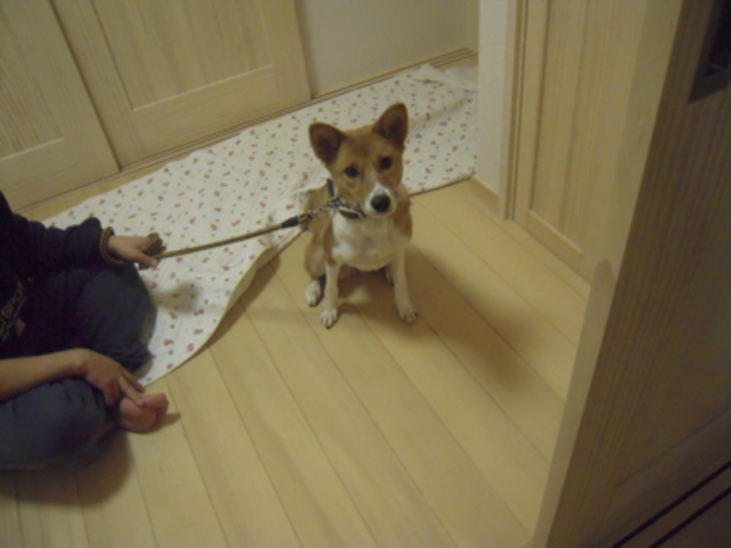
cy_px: 274
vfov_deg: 49.7
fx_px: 591
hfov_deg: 63.4
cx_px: 366
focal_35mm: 28
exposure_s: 1/125
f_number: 2.7
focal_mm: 5
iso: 1000
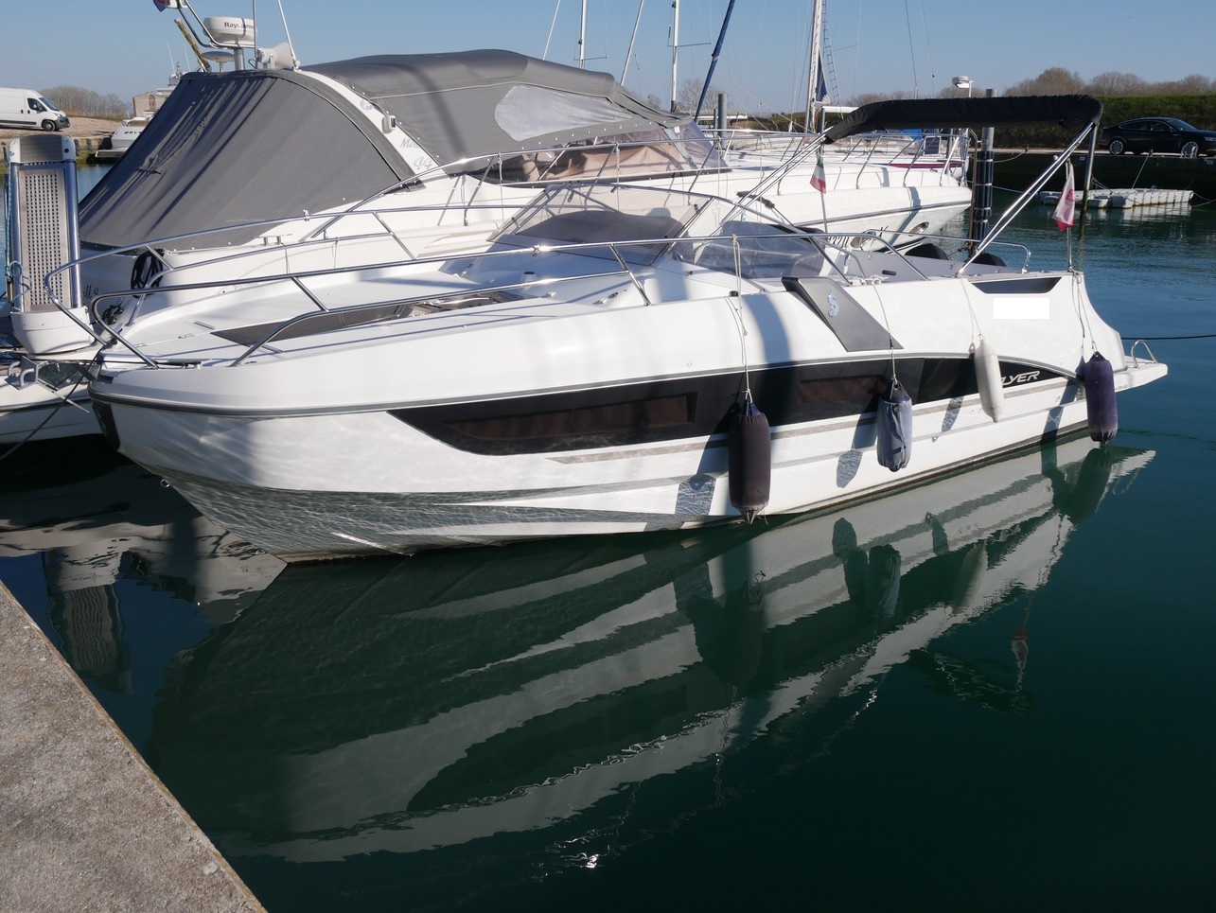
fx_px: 1125
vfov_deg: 44.2
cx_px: 608
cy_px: 456
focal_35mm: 32
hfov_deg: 56.8
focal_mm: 16
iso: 200
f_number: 6.3
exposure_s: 1/1300
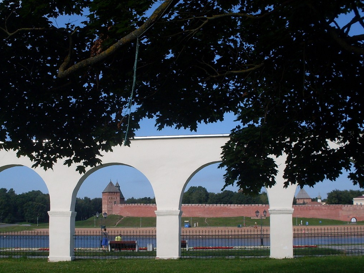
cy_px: 173
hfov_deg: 35.5
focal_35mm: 54
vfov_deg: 26.9
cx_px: 153
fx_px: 568
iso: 80
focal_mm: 6.3
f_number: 8.4
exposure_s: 1/350
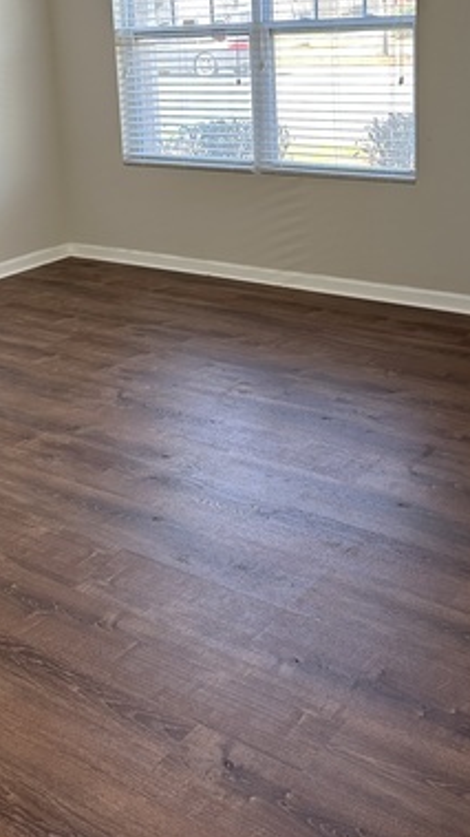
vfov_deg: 43.4
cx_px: 194
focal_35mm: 46
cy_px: 224
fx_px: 1020
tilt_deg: -11.6
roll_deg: +3.3
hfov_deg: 25.9
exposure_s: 1/120
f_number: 1.78
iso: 160
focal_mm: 6.86
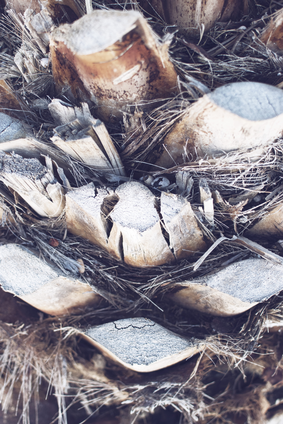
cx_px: 142
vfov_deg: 37.9
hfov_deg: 25.8
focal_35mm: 52
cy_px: 212
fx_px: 619
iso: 400
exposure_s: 1/1000
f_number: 2.8
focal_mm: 35
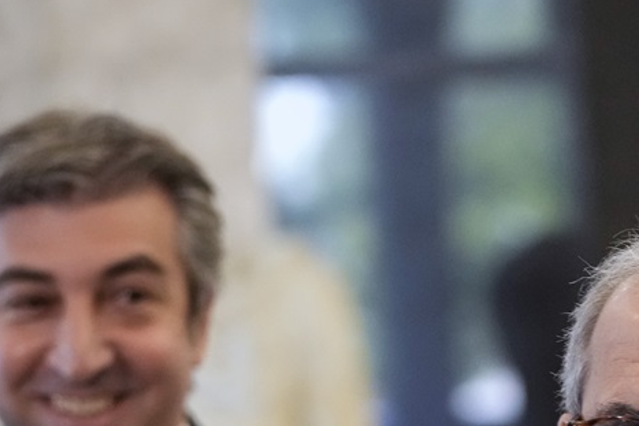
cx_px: 696
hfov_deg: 10.4
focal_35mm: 195
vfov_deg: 7.0
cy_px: 578
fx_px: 3460
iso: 3200
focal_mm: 70
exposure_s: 1/250
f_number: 2.8
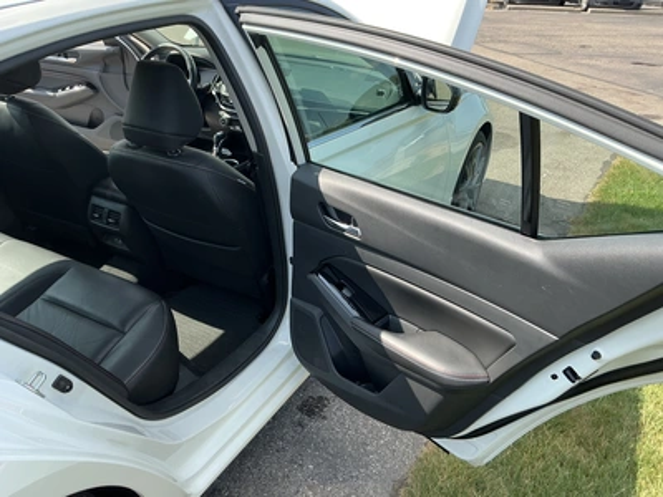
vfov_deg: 49.7
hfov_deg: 63.4
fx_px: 536
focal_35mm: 28
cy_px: 248
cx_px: 332
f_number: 1.8
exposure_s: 1/428
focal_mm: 3
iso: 25
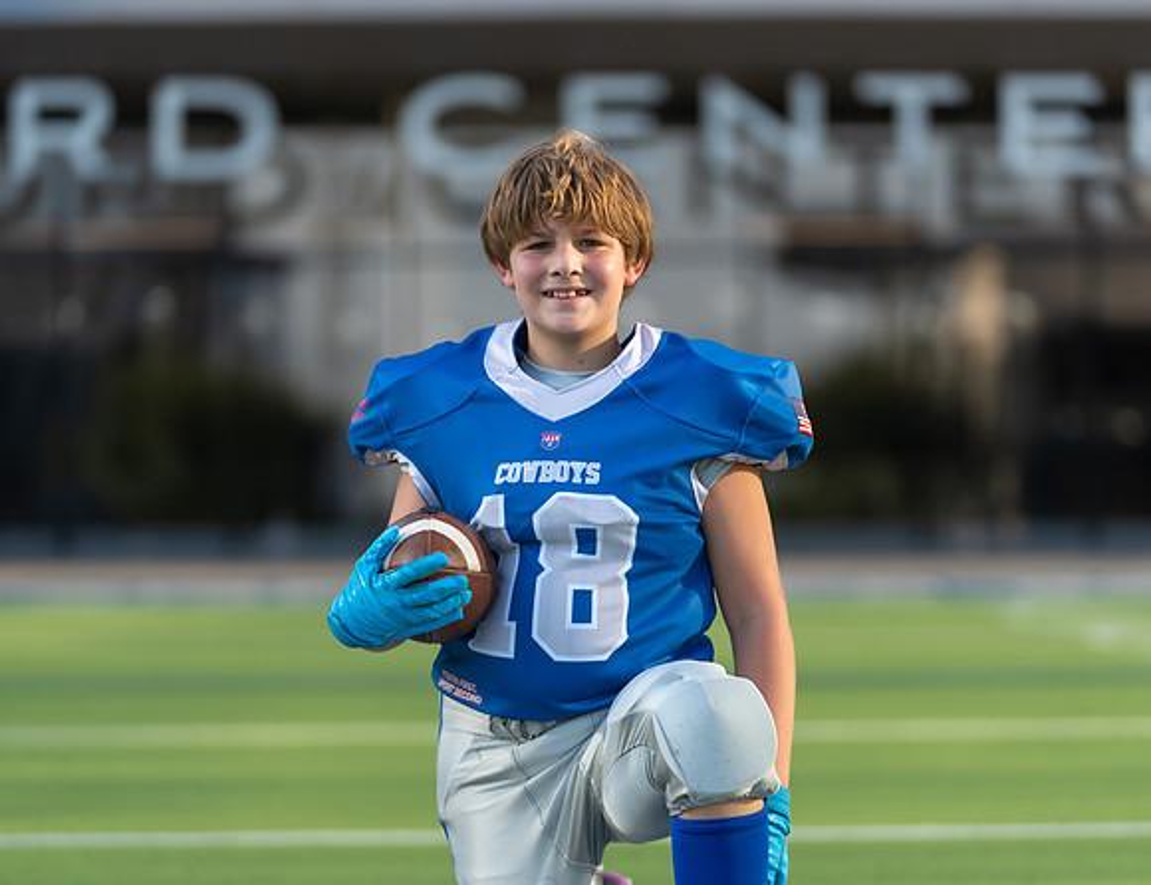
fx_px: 5725
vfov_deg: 8.8
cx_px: 583
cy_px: 476
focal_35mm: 171
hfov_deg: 11.5
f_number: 2.8
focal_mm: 131
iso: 100
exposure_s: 1/640
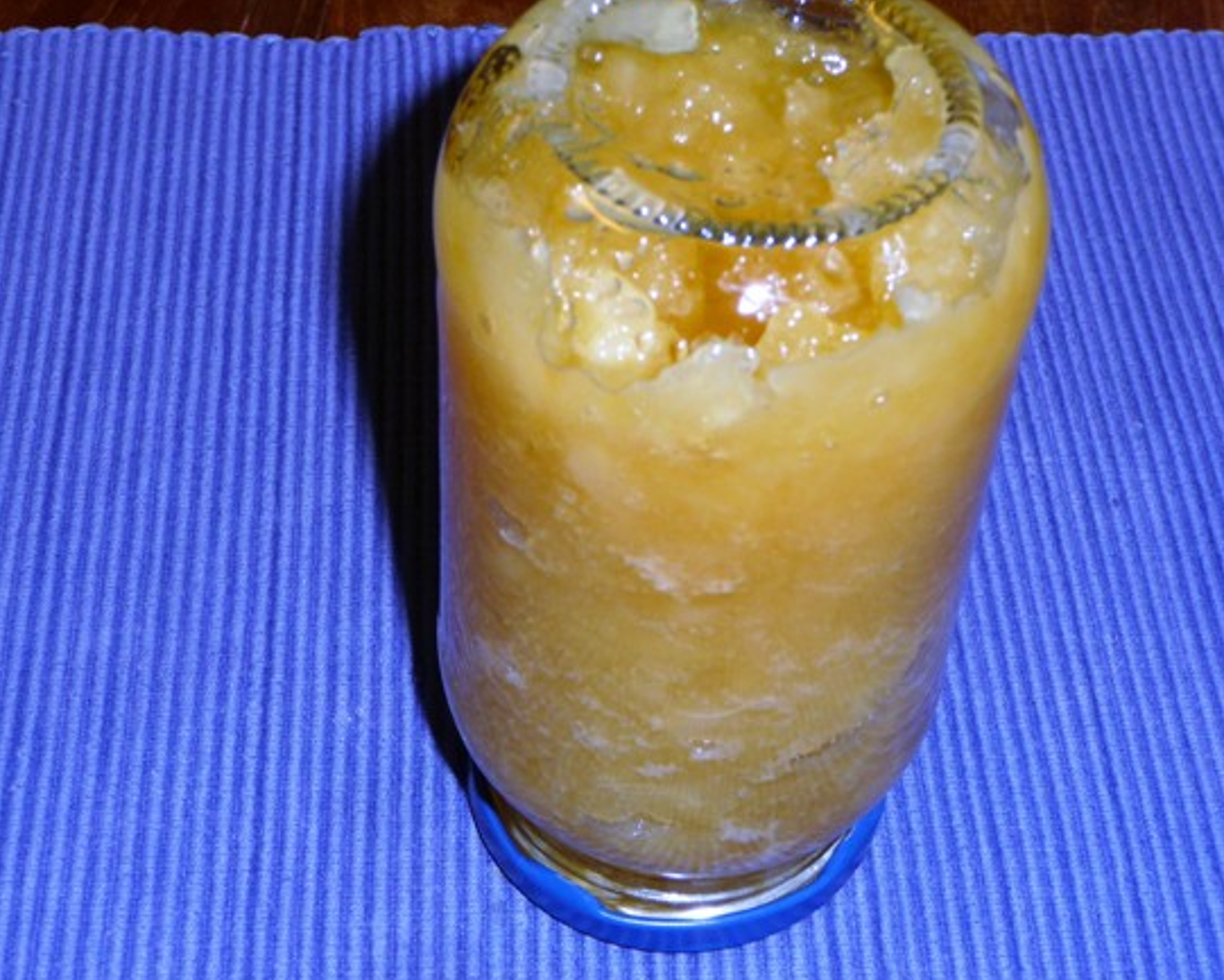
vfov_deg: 22.8
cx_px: 652
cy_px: 487
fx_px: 2428
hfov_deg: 28.3
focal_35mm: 67
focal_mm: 9.8
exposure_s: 1/30
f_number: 4.4
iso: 100
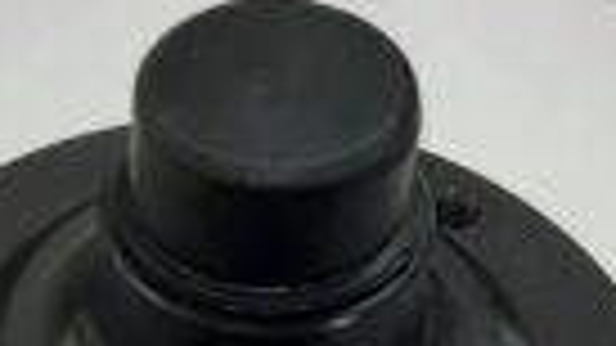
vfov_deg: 8.7
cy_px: 894
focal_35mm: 124
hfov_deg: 16.8
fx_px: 2025
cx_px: -36
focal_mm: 3.93
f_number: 1.7
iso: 50
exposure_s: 1/50
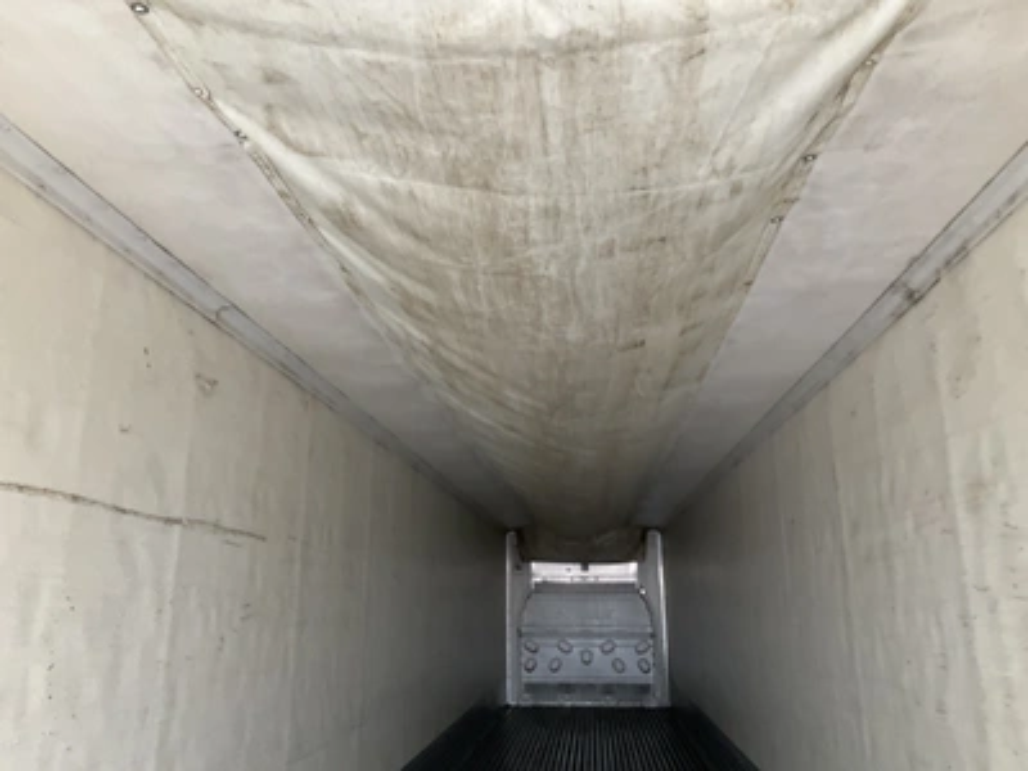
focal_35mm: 29
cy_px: 386
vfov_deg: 48.2
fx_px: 861
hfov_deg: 61.7
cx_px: 514
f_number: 1.8
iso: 125
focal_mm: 3
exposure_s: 1/60
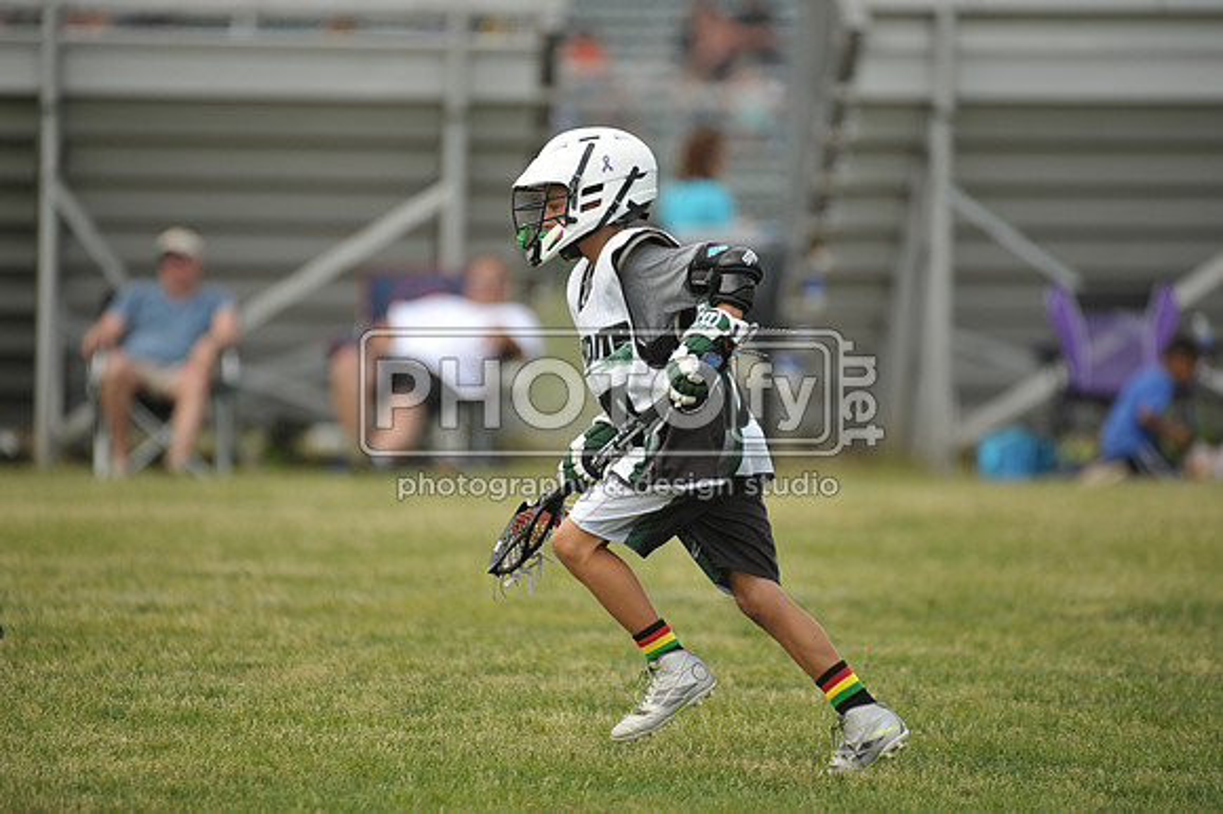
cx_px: 612
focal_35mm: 400
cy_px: 407
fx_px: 13581
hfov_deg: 5.2
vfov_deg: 3.4
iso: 800
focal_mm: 400
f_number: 4
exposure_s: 1/2500
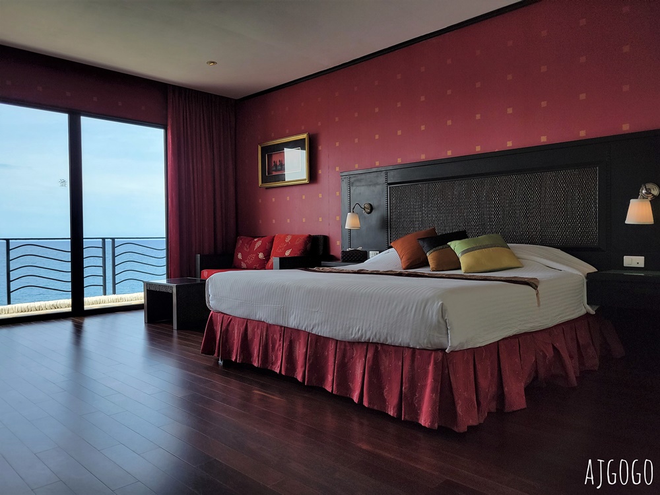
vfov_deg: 53.1
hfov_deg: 67.3
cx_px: 330
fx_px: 496
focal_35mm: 26
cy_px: 248
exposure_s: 1/794
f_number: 1.8
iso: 40
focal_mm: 5.4
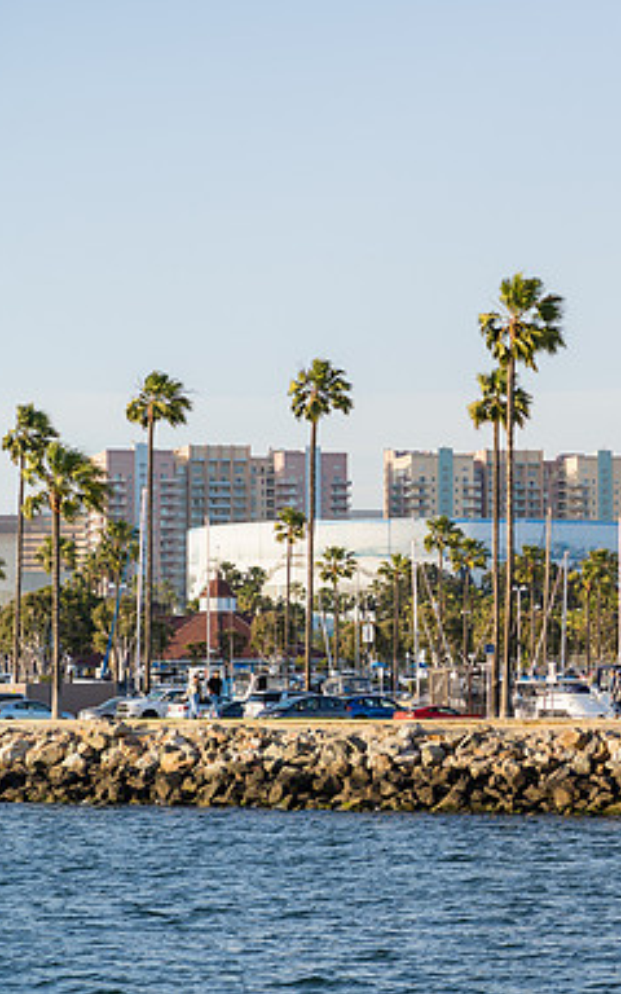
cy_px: 496
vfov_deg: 15.9
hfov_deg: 9.9
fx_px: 3547
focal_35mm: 131
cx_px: 712
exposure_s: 1/1000
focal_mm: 85
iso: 125
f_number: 2.8
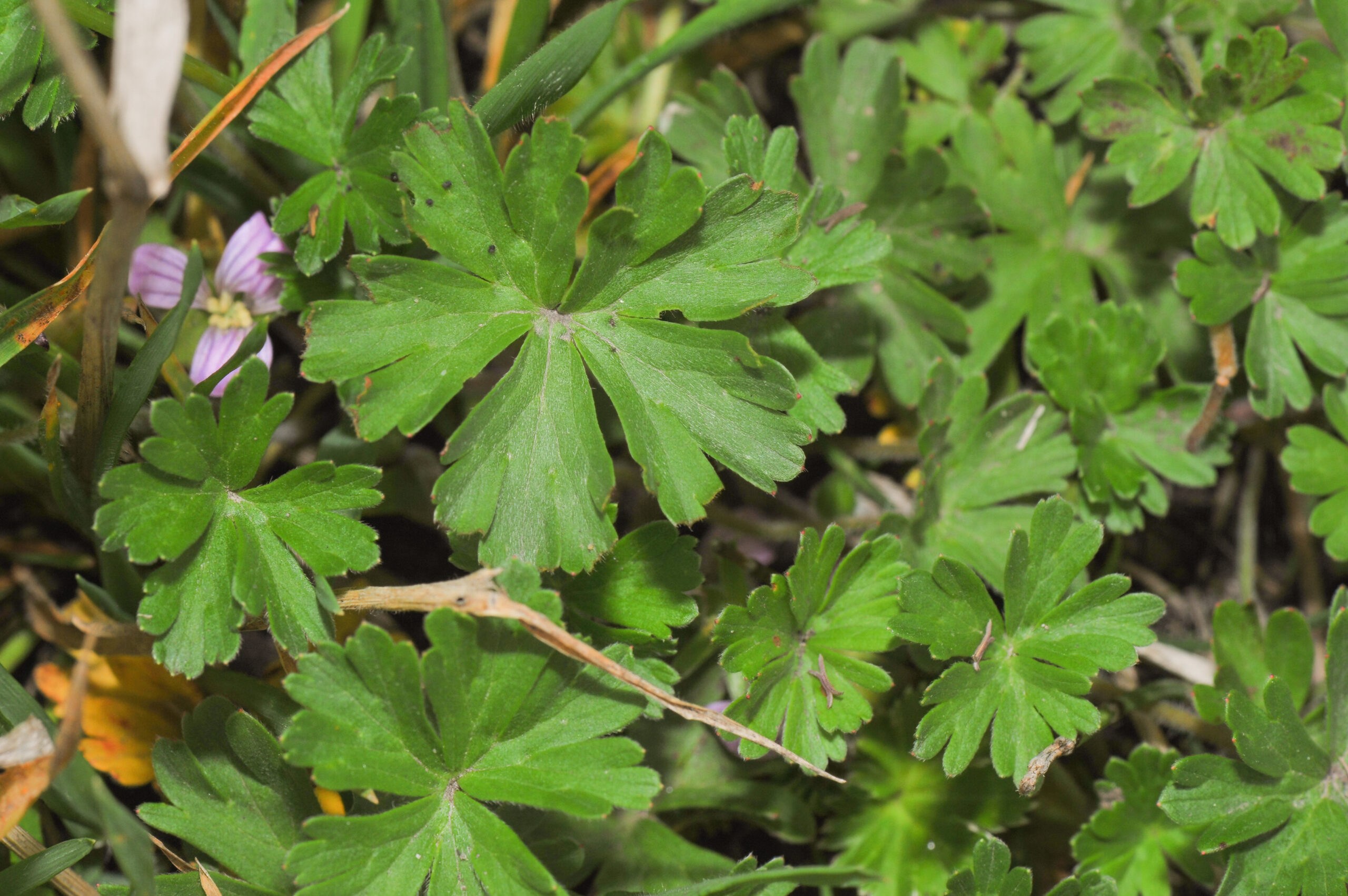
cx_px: 674
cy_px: 448
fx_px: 5613
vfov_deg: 9.1
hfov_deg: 13.7
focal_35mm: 150
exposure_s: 1/250
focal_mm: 150
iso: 1000
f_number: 22
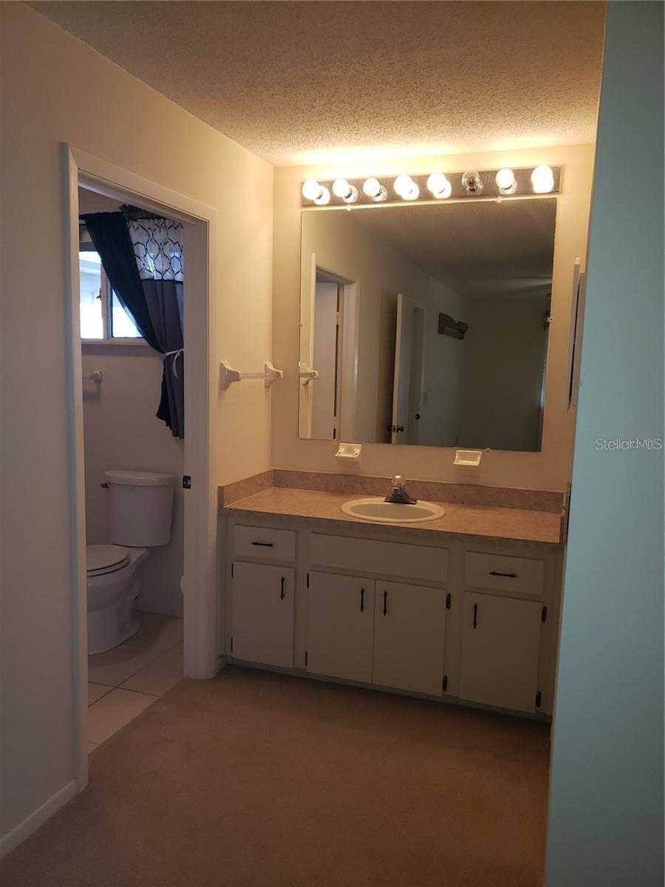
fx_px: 666
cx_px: 332
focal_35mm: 26
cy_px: 444
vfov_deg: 67.3
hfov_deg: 53.1
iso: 64
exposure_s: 1/60
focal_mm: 4.3
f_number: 1.5
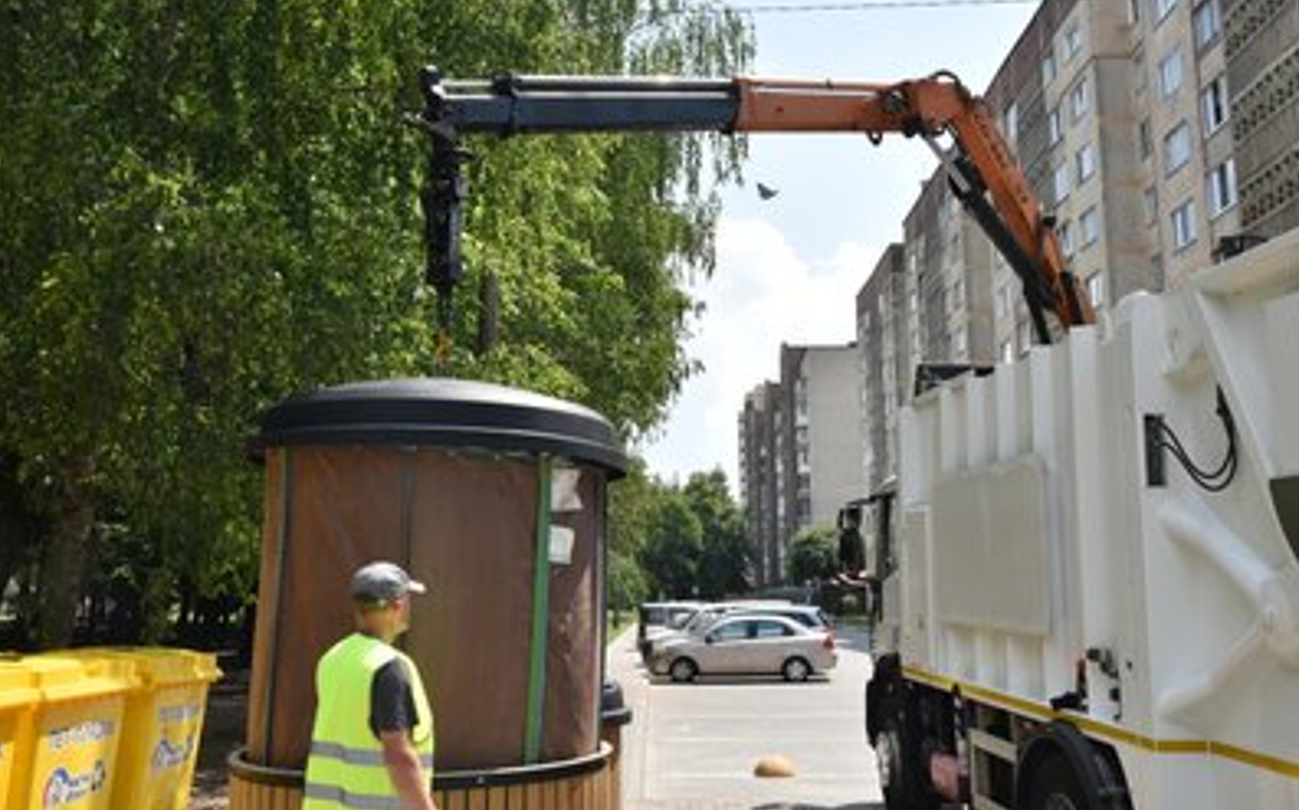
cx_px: 653
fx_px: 1203
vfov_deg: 37.2
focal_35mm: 34
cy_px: 392
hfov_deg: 56.7
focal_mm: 22
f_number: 9
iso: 200
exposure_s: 1/320
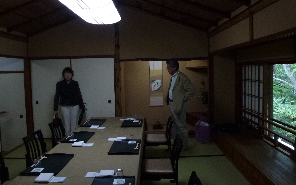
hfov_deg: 70.4
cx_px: 147
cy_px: 84
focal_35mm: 26
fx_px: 210
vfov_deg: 47.5
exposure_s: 1/60
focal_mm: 4.3
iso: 400
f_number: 3.3
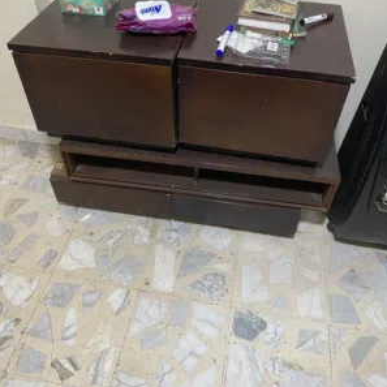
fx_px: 392
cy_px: 141
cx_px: 194
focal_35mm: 31
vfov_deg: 51.9
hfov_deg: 52.5
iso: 200
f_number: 1.8
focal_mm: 4.25
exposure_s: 1/50
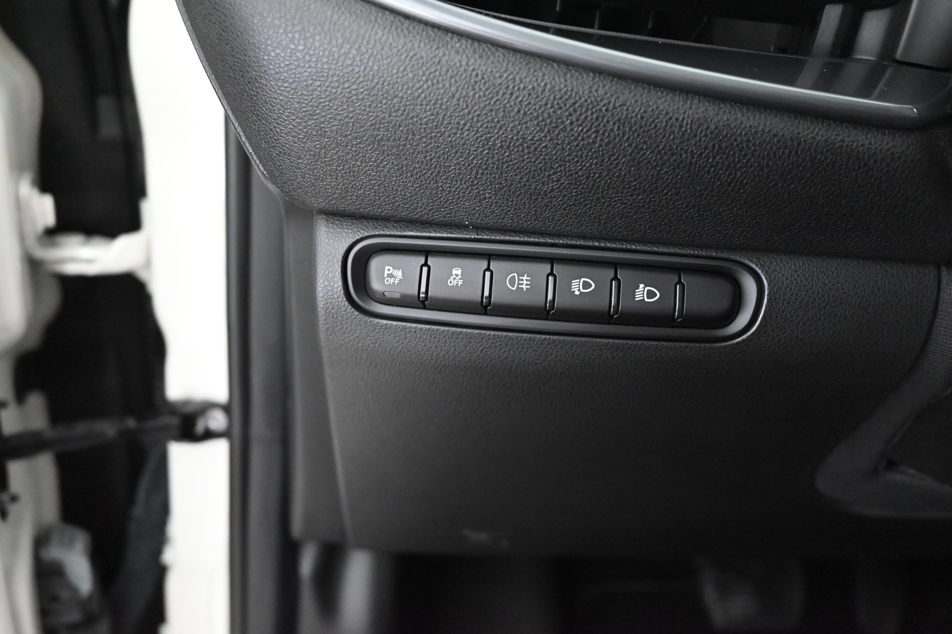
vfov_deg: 45.0
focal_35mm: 29
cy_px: 317
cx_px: 476
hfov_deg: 63.7
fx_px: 767
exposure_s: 1/60
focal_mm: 29
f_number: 4.5
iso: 10000
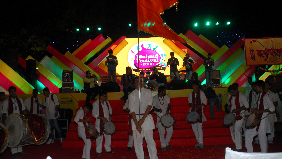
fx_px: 778
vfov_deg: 11.6
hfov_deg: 20.6
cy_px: 78
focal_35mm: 104
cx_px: 141
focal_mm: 66
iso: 320
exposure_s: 1/125
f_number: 5.3
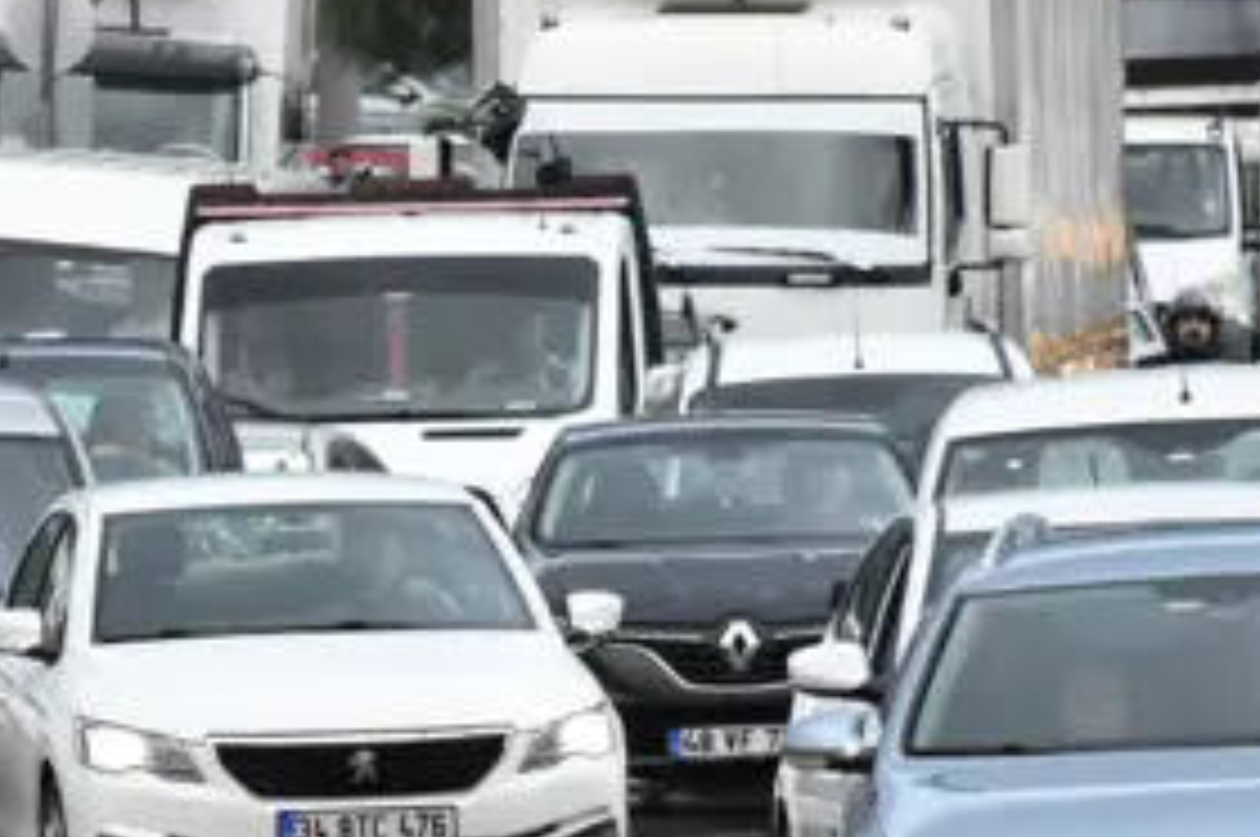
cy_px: 970
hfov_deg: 3.1
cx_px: 212
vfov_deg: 2.1
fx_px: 23108
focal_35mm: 661
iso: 1600
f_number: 9
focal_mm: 140
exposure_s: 1/1250
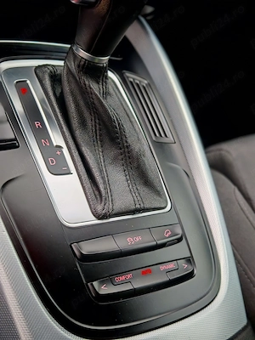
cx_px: 128
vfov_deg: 35.5
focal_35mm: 54
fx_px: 530
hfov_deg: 27.0
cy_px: 170
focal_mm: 6.67
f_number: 2.8
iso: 200
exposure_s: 1/50
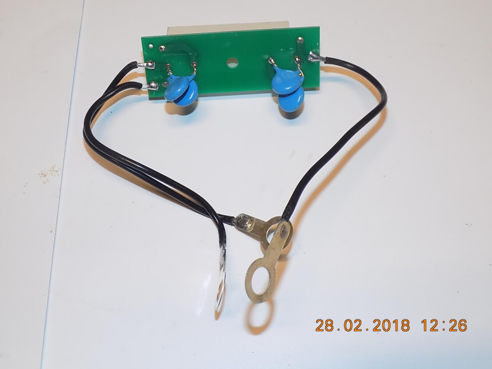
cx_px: 246
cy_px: 184
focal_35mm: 46
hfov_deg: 41.2
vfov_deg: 31.5
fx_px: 654
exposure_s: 1/30
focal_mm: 8.1
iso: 320
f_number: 3.7
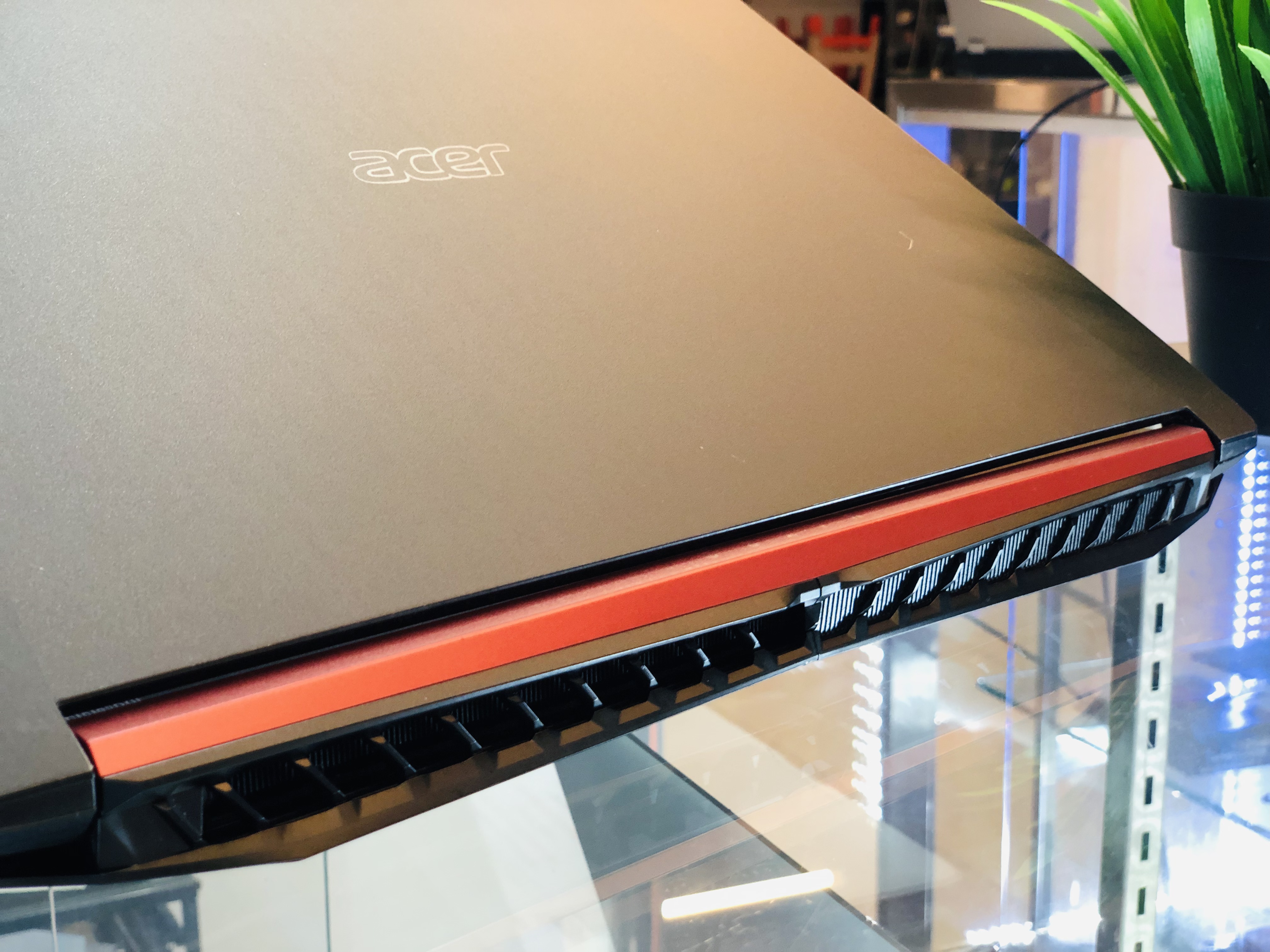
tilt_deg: -11.8
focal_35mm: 52
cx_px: 635
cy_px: 476
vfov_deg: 28.0
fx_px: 1908
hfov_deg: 36.8
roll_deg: +1.3
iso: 125
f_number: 2.4
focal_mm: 6
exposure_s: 1/33
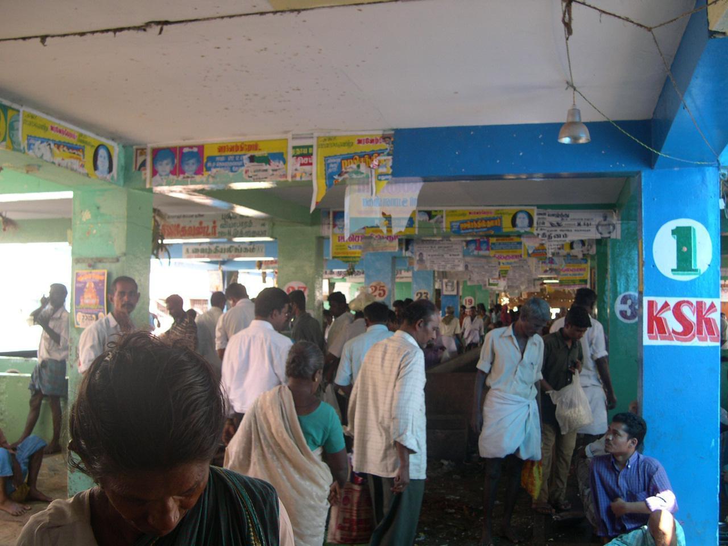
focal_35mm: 38
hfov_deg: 49.0
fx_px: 799
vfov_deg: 37.7
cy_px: 273
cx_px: 364
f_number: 2.8
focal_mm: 8
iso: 100
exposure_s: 1/54.2
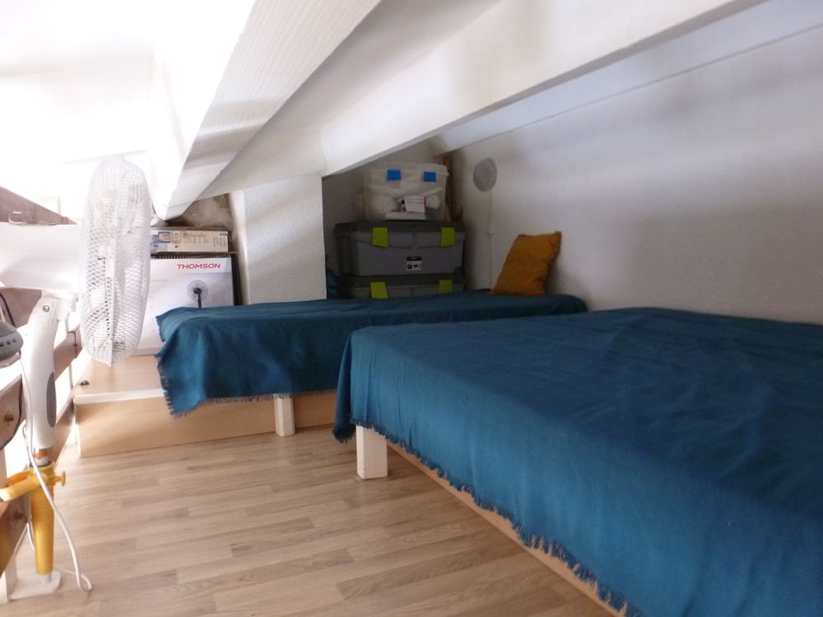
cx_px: 412
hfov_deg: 71.6
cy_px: 308
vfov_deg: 56.8
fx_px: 571
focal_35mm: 24
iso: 400
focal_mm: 4.3
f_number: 3.3
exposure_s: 1/15
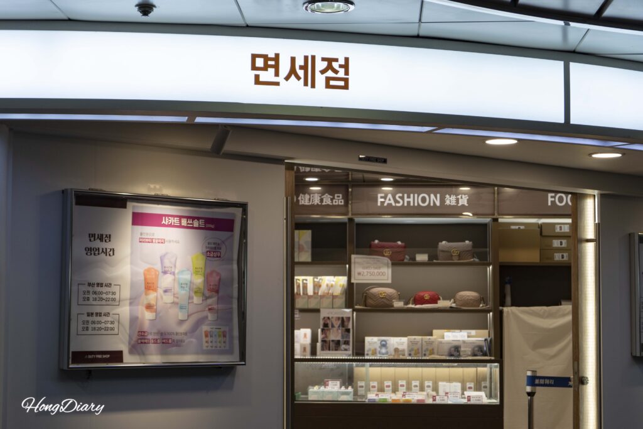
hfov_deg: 33.4
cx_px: 322
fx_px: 1072
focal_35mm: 60
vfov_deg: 22.6
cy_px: 214
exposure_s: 1/60
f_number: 5.6
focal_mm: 60
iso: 200
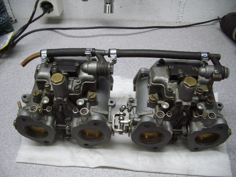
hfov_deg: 52.6
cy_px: 88
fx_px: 239
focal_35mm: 35
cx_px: 118
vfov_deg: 40.7
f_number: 2.6
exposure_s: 1/30
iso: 100
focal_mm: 5.8
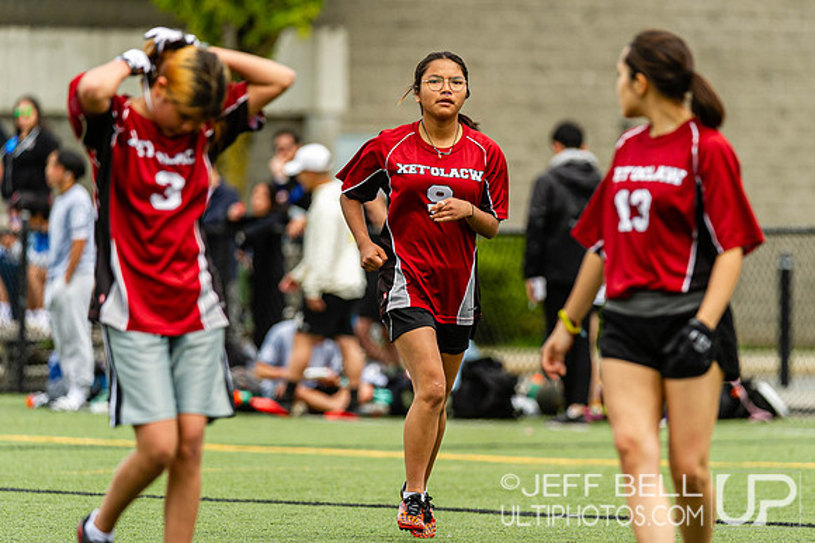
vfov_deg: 3.6
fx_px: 8616
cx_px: 474
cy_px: 274
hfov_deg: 5.4
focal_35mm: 381
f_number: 4
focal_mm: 300
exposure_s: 1/1000
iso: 250
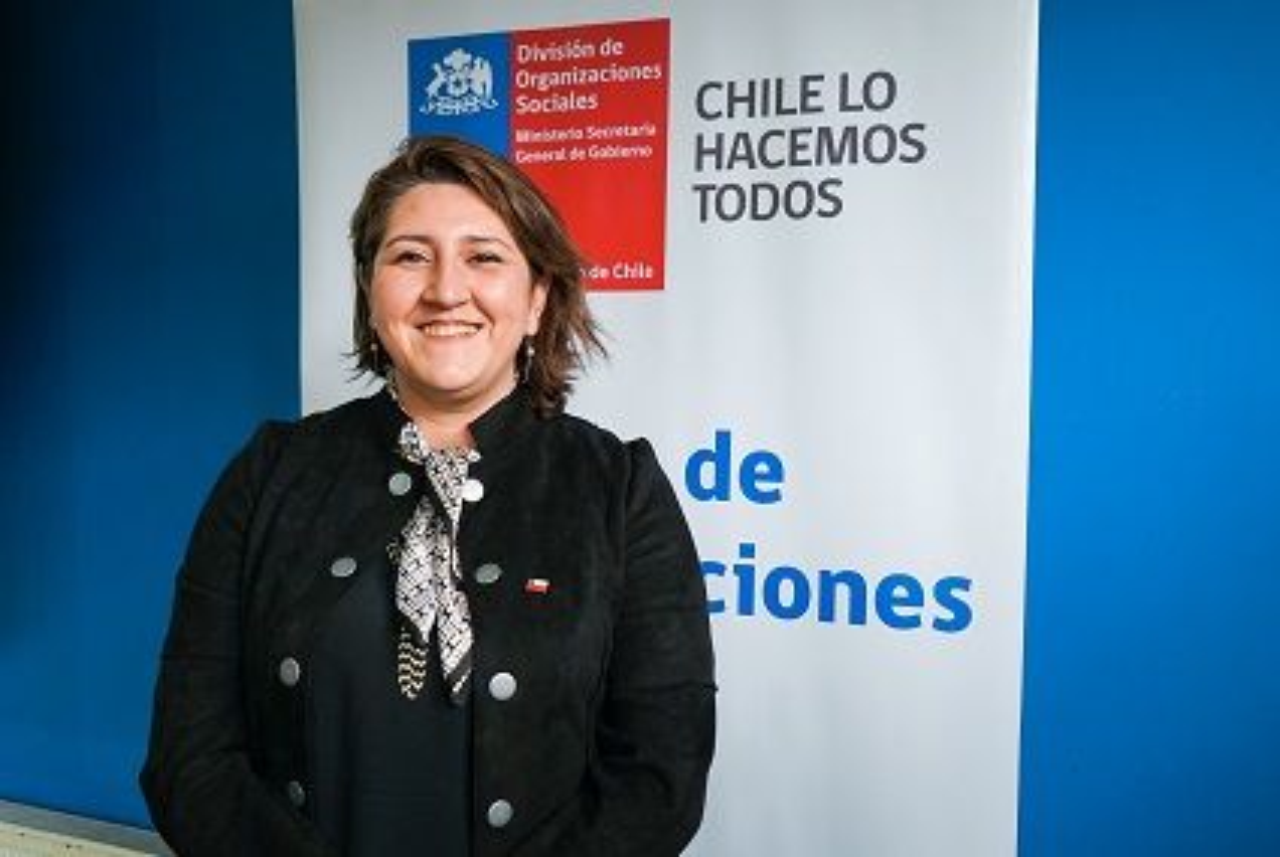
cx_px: 640
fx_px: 1389
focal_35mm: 39
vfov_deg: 34.3
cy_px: 428
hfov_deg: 49.5
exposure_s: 1/160
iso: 2000
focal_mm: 39
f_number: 4
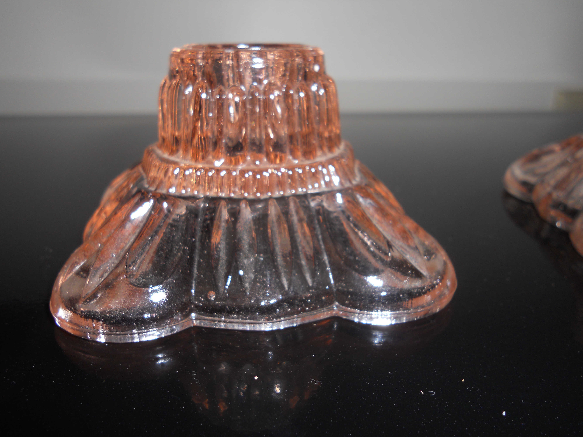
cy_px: 218
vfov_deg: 44.2
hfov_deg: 56.8
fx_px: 539
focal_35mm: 32
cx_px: 292
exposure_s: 1/25
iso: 80
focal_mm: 5.8
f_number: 8.8
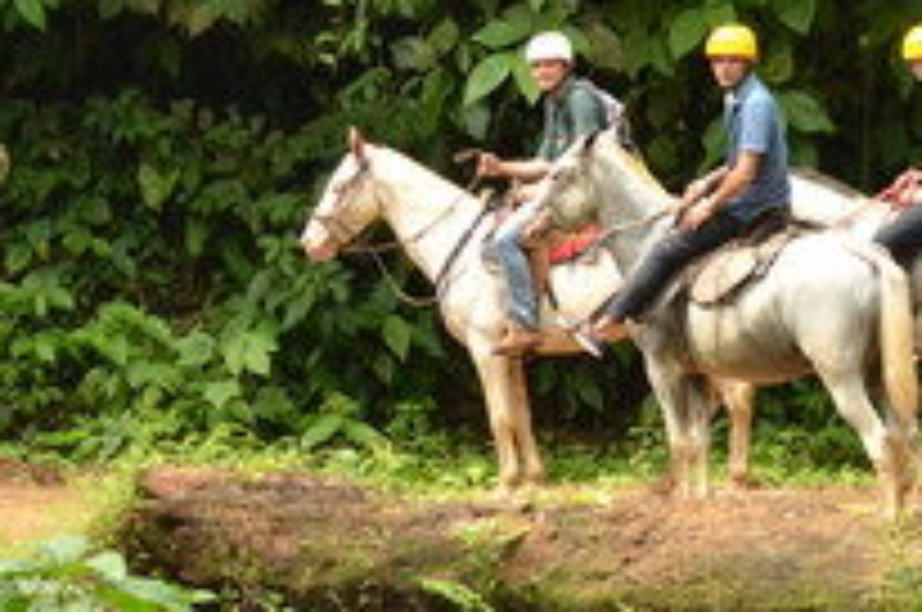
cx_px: 787
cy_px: 232
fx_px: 10458
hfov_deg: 5.0
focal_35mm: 409
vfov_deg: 3.3
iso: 1000
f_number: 6.3
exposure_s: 1/640
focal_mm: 86
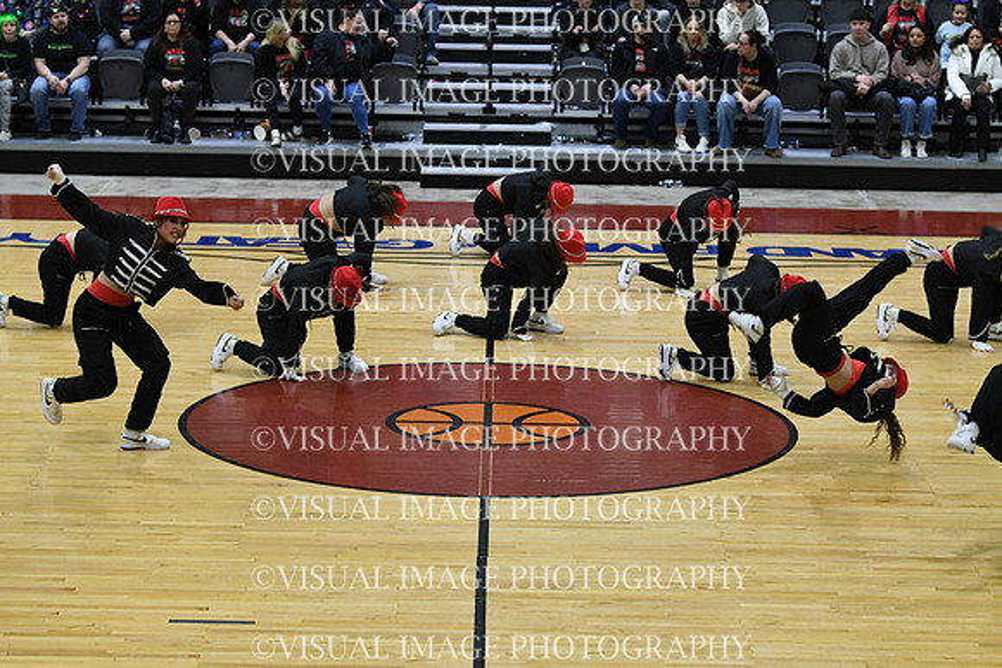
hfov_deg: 19.5
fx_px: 2923
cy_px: 334
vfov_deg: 13.0
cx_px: 501
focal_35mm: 105
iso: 3200
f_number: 3.5
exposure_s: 1/400
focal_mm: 70
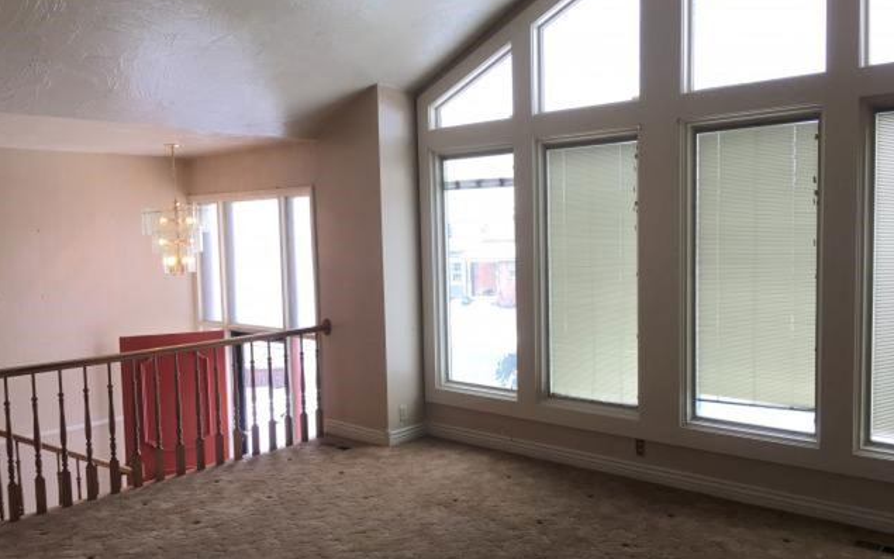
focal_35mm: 31
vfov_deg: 40.6
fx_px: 755
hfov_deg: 61.2
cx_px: 445
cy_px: 303
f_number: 2.2
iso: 40
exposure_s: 1/120
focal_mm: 4.15
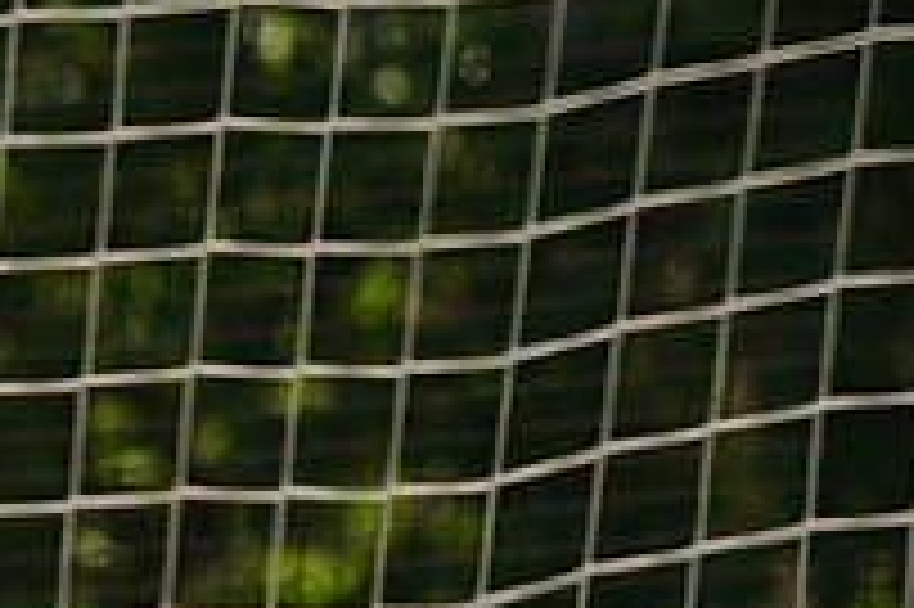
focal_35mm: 900
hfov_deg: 2.3
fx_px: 22831
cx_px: -360
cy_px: 824
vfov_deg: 1.5
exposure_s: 1/250
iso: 200
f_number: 13
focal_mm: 315
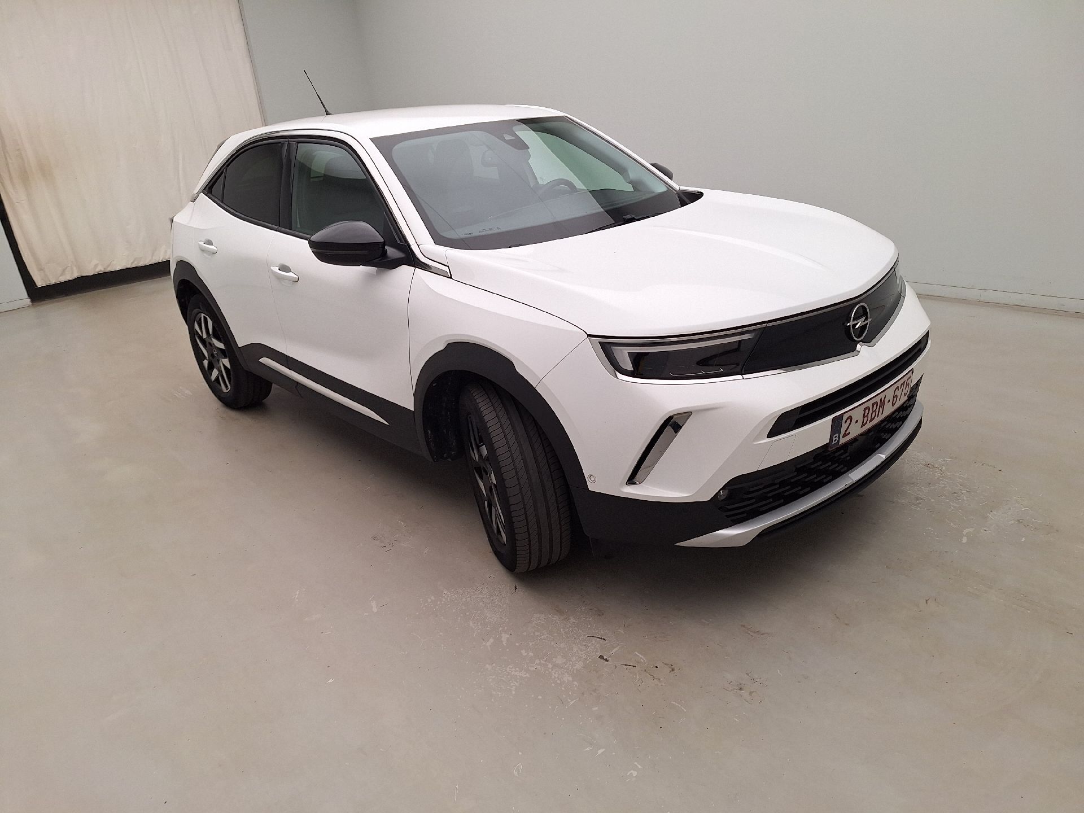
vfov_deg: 58.9
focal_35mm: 23
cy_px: 406
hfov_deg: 73.9
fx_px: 720
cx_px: 542
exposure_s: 1/144
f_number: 1.8
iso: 40
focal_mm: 5.54
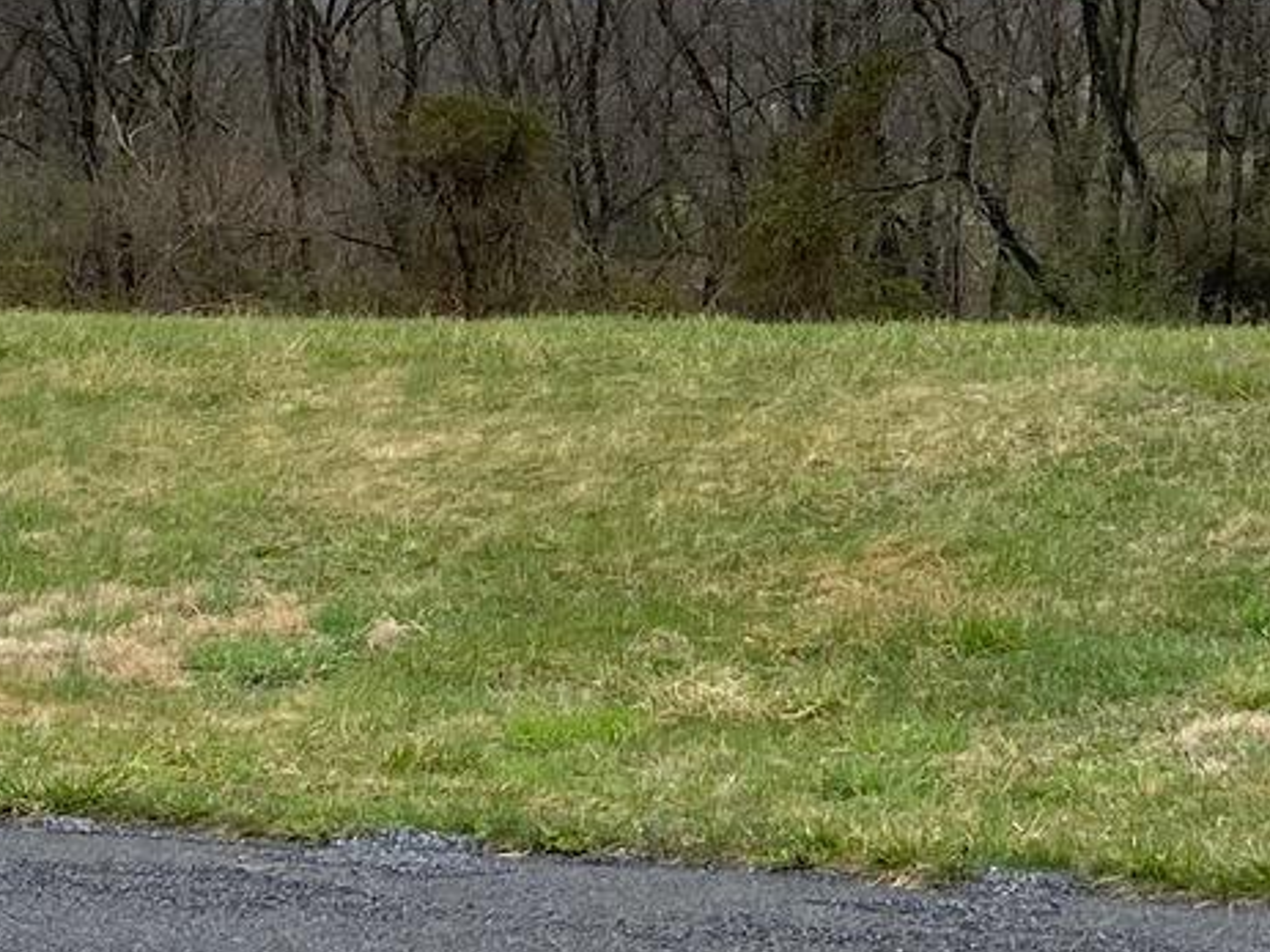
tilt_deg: +0.6
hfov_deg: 16.8
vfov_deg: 12.7
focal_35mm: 115
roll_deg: -1.2
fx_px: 4218
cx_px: 1185
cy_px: 5
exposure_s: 1/2141
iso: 32
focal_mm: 4.25
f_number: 1.8
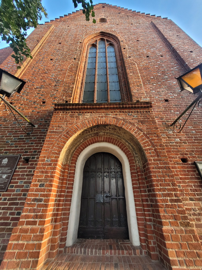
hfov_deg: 89.9
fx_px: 101
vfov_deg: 106.2
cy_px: 135
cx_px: 101
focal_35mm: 13
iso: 100
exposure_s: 1/50
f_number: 2.2
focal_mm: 1.74
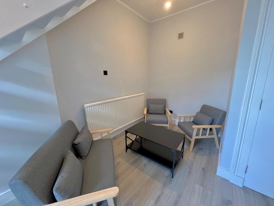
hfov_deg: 106.2
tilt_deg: -12.4
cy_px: 103
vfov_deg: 89.9
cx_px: 137
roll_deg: +1.1
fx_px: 103
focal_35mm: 13
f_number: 1.8
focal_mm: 1.57
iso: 250
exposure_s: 1/65
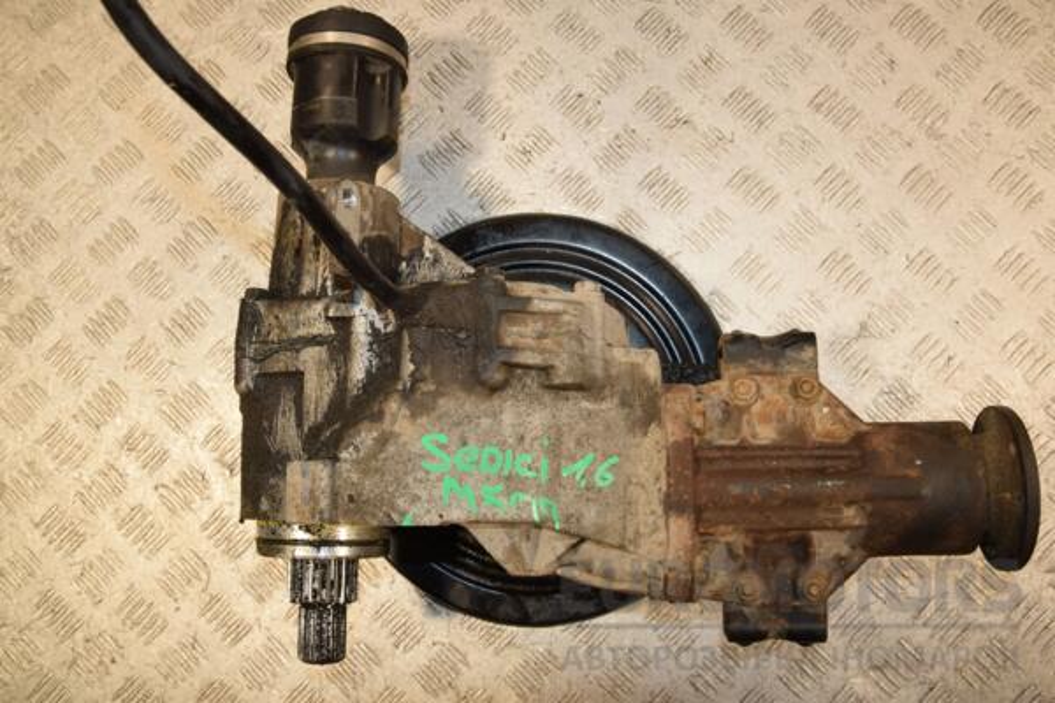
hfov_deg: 67.4
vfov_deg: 47.9
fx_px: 791
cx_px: 528
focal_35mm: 27
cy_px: 352
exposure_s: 1/200
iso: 800
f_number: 8
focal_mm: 18
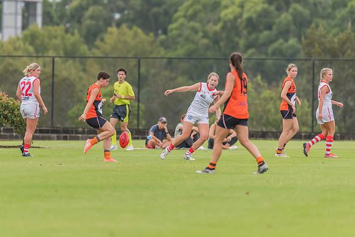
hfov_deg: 2.8
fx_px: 7251
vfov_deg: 1.9
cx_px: 145
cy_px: 97
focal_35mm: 735
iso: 1250
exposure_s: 1/1600
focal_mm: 600
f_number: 6.3
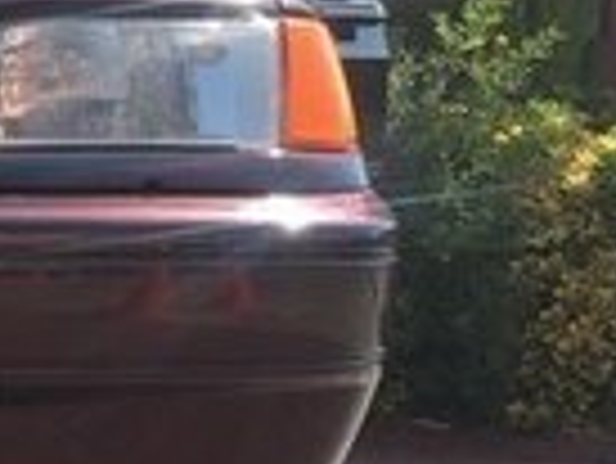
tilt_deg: -3.4
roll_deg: -1.1
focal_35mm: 140
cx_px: -477
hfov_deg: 12.8
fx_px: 2494
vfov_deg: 10.6
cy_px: 331
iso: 25
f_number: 2.2
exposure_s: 1/938
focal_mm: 4.15
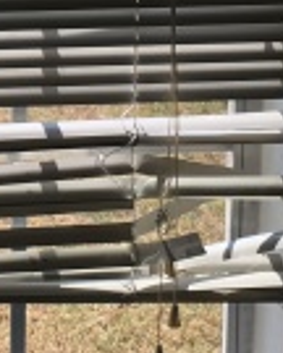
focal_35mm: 168
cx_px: -121
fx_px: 1759
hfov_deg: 9.0
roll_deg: +0.5
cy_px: -55
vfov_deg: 11.3
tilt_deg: -12.1
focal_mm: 4.15
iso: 25
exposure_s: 1/693
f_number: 2.2
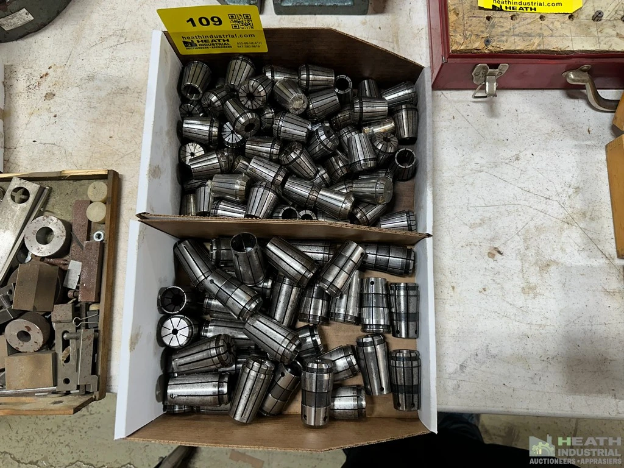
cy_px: 234
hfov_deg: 71.6
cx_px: 312
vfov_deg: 56.8
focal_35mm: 24
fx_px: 433
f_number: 1.78
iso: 160
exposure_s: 1/120
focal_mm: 6.86
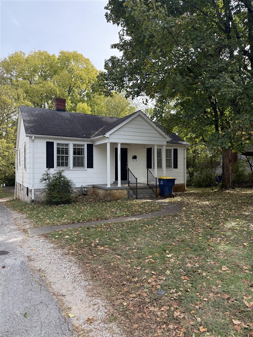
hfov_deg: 56.8
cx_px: 126
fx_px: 234
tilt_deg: -0.4
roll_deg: +0.0
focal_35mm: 24
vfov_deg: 71.6
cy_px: 168
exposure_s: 1/1106
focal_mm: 6.76
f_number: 1.78
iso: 100
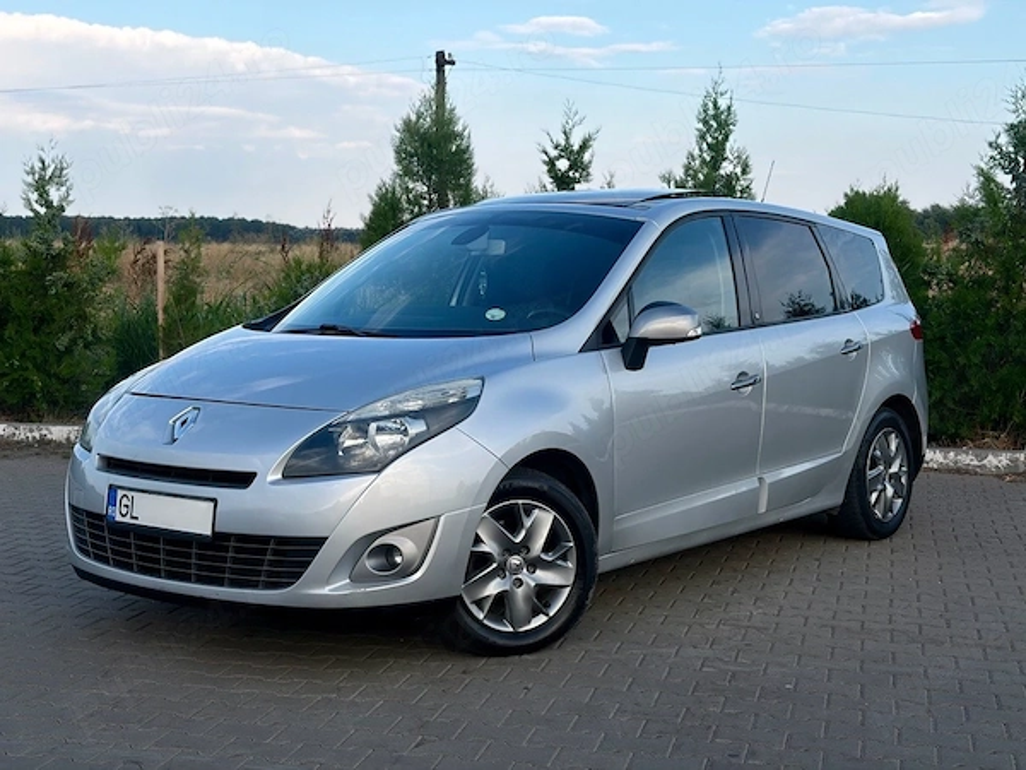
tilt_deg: -4.6
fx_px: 1541
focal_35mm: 52
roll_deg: -0.4
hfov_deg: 36.8
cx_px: 513
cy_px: 385
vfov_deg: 28.0
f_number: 1.6
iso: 32
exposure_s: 1/1312
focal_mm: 5.96
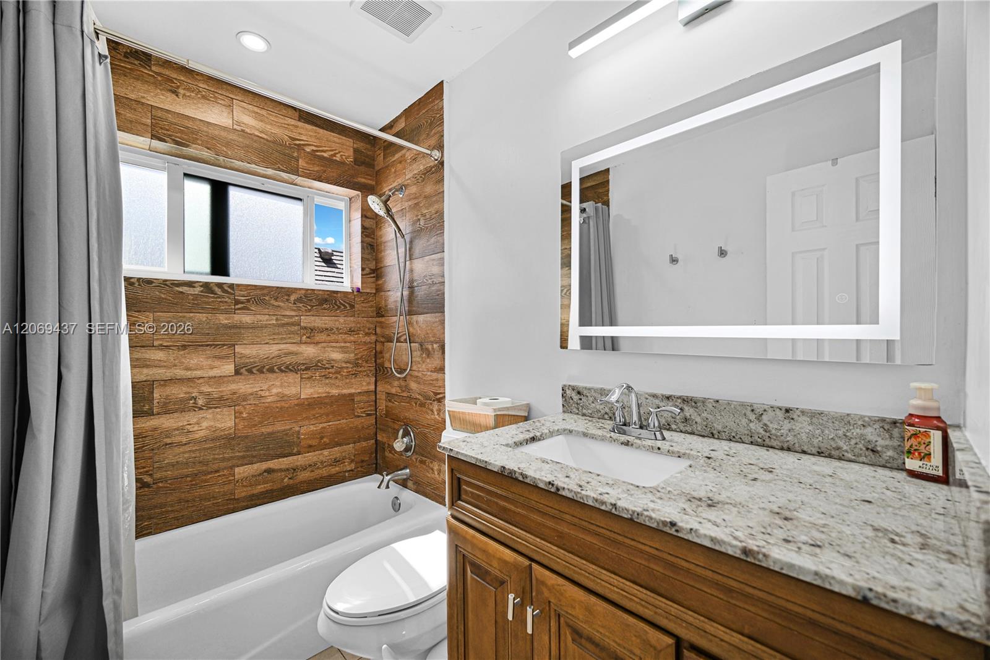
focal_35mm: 14
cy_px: 330
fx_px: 385
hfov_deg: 104.2
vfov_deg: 81.2
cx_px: 495
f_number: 4
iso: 100
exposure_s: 1/40
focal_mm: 14
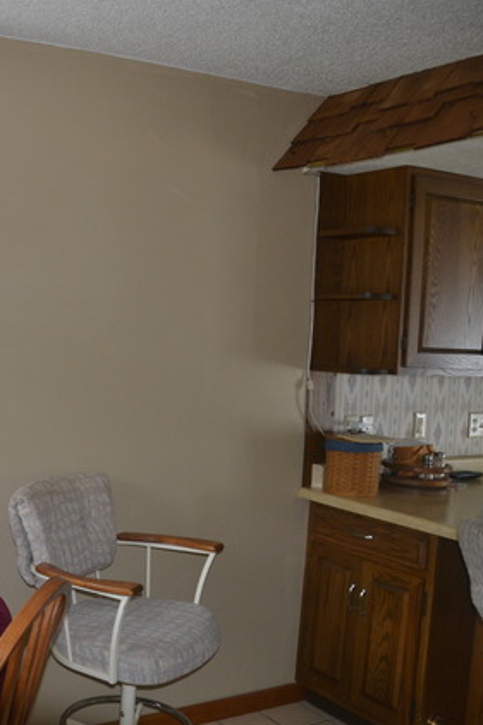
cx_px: 3
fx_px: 826
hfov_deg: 30.4
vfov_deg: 47.4
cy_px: 365
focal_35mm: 41
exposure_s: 1/80
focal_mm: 18
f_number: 4
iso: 400
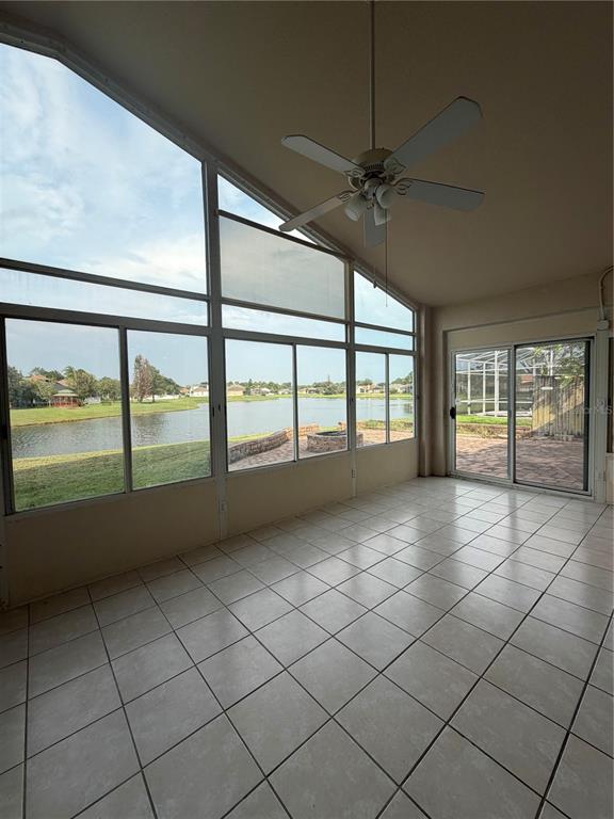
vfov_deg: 102.1
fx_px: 331
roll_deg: +1.2
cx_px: 307
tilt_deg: -3.3
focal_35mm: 14
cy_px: 410
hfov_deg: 85.7
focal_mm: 2.22
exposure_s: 1/502
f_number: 2.2
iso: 40
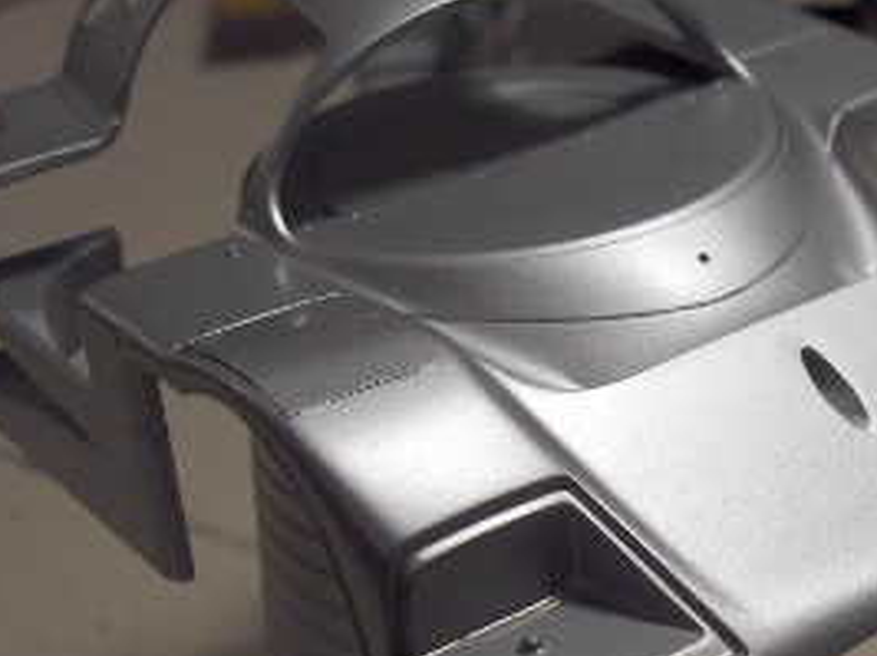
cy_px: 547
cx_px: 828
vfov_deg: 15.6
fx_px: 2379
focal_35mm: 94
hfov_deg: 20.4
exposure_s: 1/108
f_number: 2.8
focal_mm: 8
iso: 200
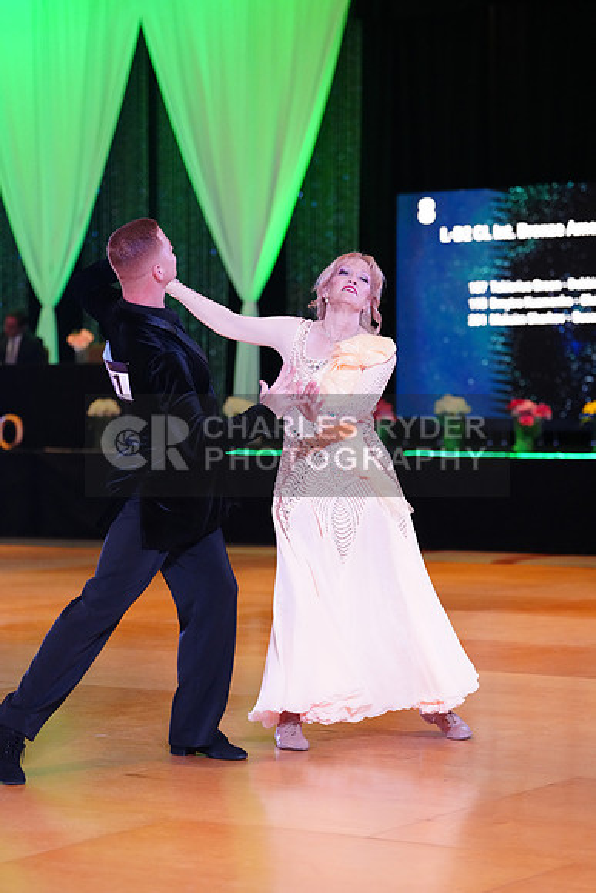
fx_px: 2506
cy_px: 446
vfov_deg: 20.2
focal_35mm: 101
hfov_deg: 13.6
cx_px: 298
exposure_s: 1/500
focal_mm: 101
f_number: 2.8
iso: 5000
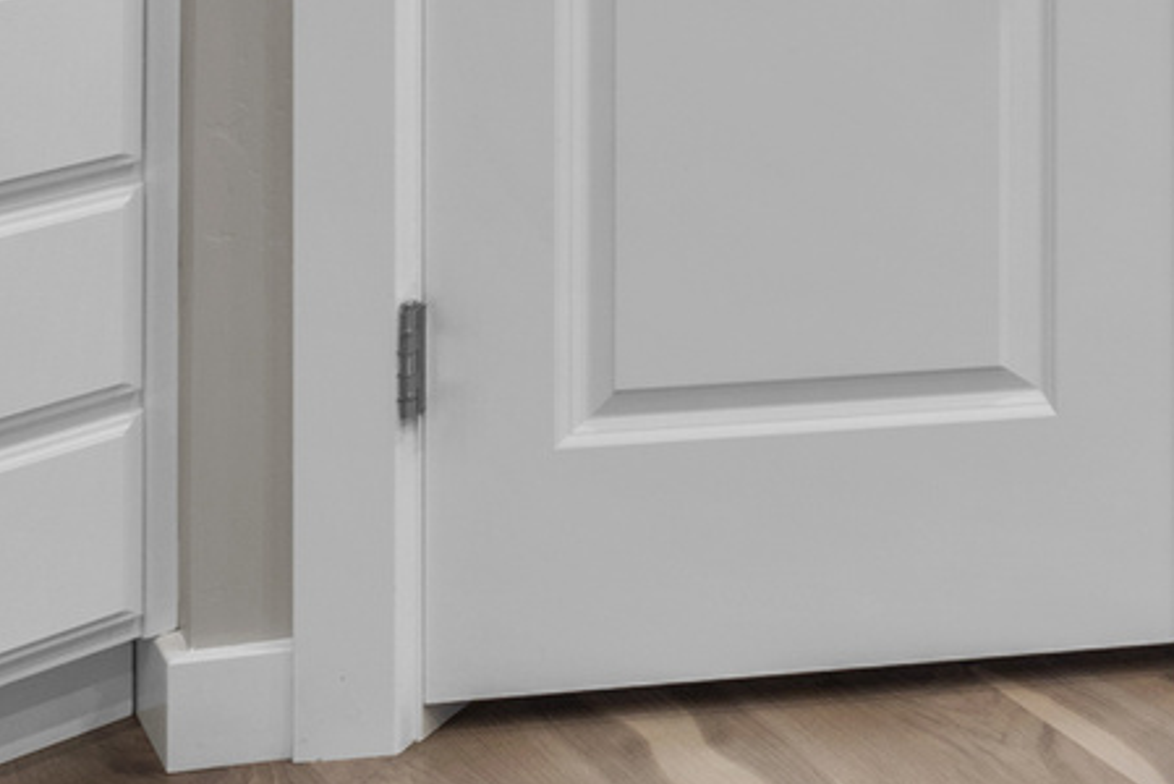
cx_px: 2591
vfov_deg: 15.3
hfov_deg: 16.7
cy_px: -743
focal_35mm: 73
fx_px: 2382
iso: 500
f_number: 8
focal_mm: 16
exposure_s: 1/1.25
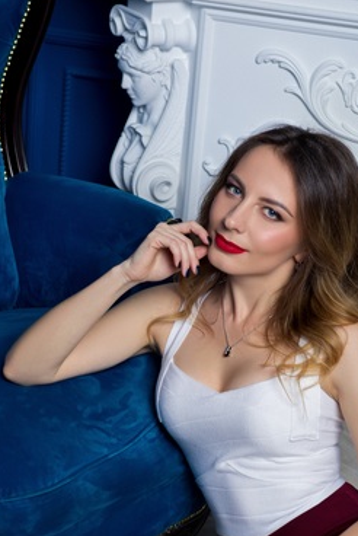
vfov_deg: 21.4
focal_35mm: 95
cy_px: 350
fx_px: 1414
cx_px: 227
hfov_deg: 14.4
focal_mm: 70
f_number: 5
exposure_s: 1/200
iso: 250
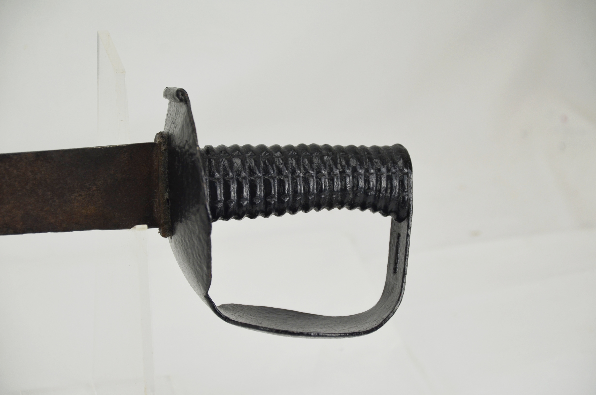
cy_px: 198
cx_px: 298
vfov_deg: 10.1
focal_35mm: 135
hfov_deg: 15.2
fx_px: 2230
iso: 500
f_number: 5.6
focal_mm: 90
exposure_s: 1/250
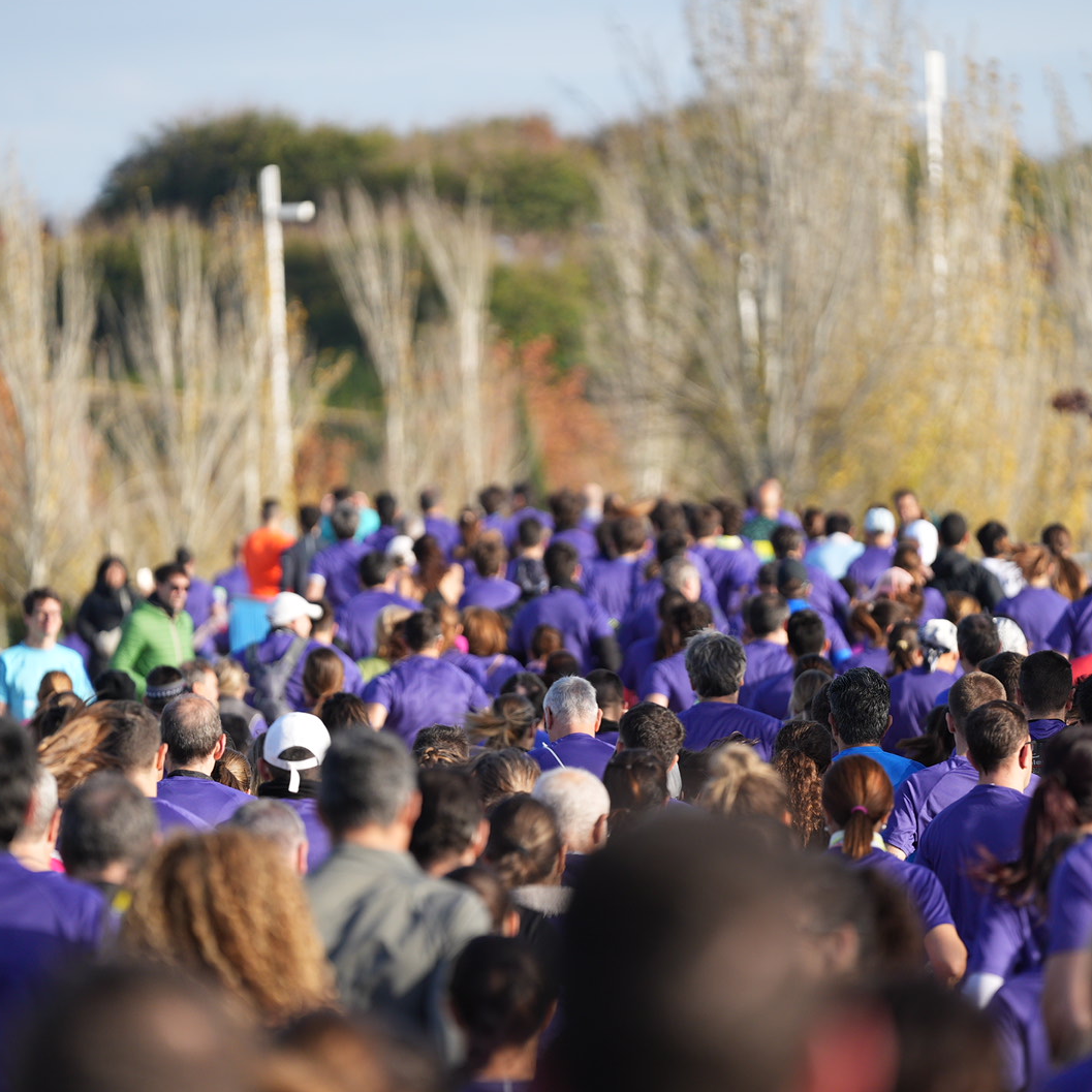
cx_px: 612
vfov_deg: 6.7
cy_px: 535
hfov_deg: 6.7
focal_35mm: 260
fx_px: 9279
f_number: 2.8
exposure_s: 1/4000
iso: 400
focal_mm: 200
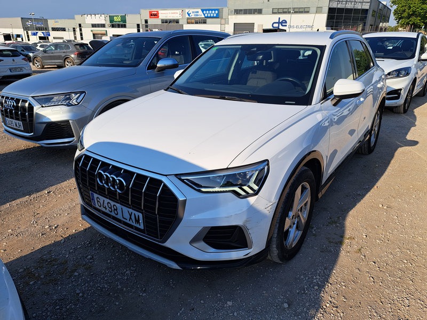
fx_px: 296
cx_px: 214
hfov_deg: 71.6
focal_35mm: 24
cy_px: 160
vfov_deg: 56.8
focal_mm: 5.23
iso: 50
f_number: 1.8
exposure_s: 1/1253
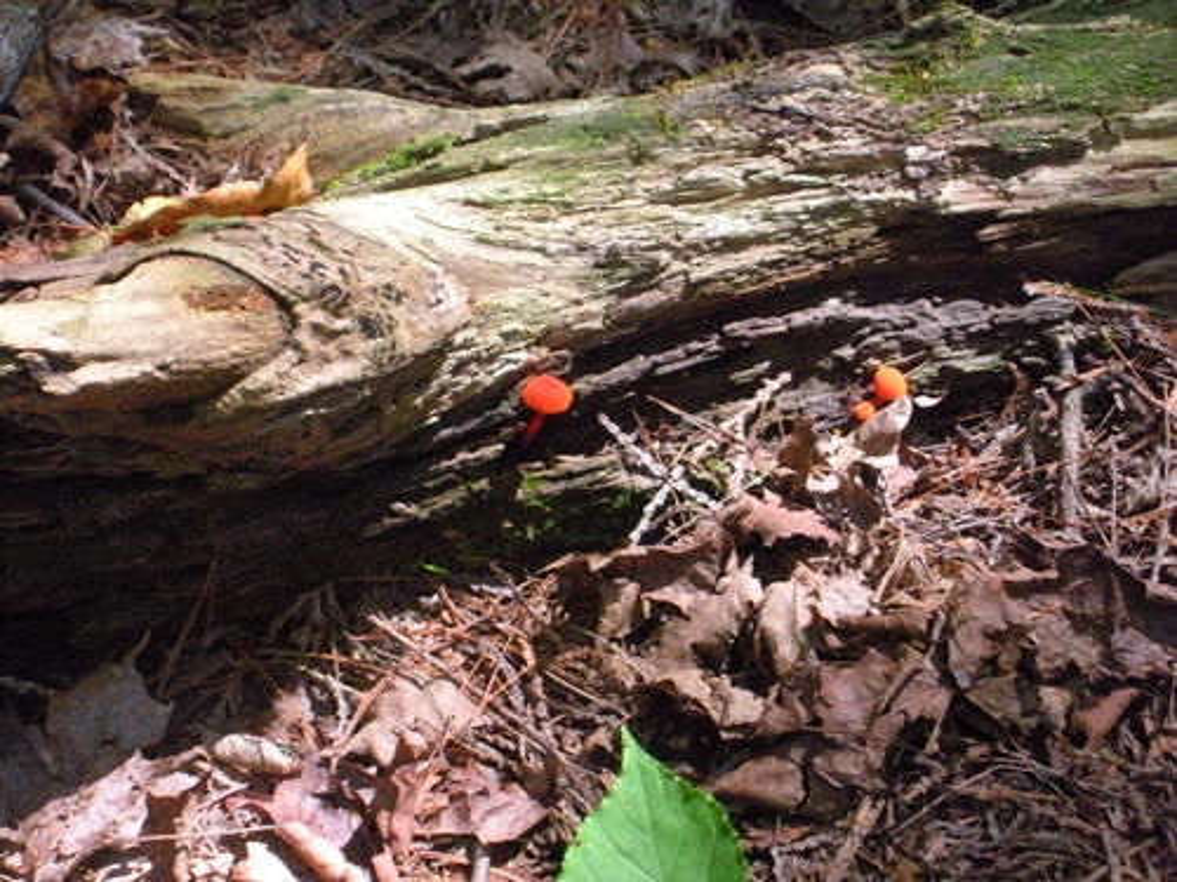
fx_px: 2176
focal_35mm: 64
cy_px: 441
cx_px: 588
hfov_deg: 30.3
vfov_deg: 22.9
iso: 799
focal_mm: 11.2
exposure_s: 1/140
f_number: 4.6
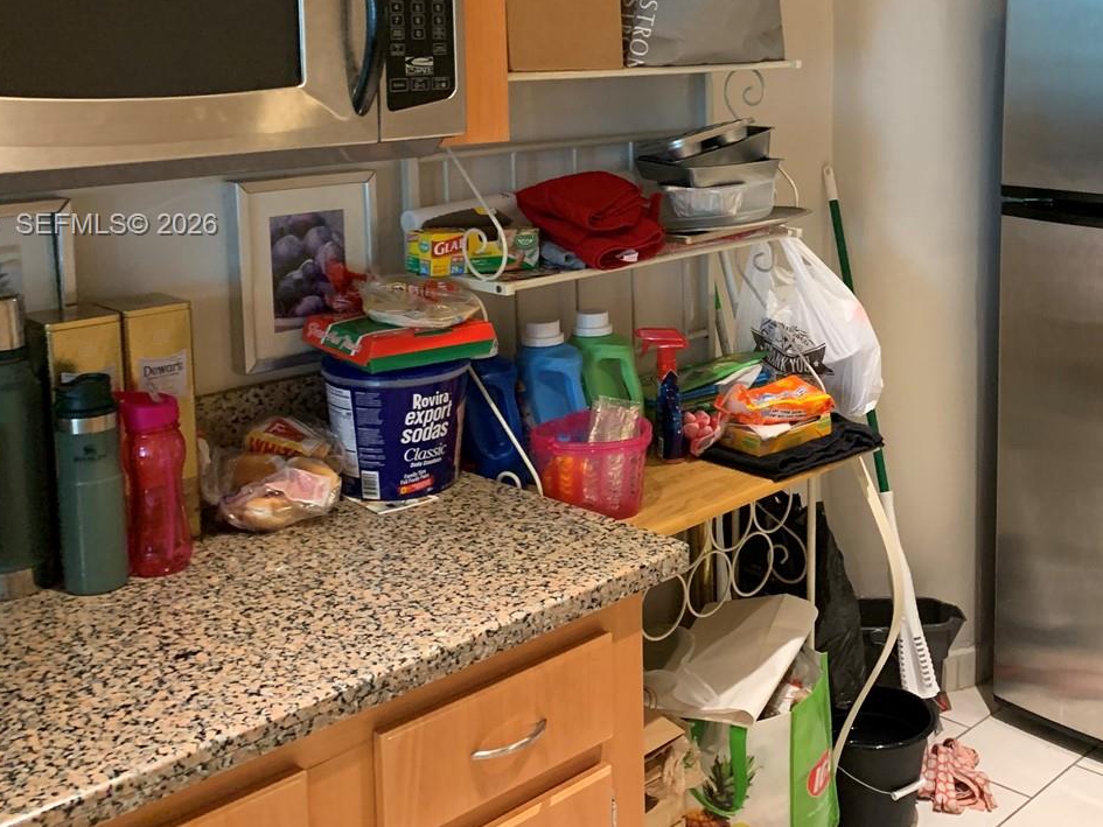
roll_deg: +0.5
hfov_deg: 42.0
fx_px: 1402
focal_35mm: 44
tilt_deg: -7.5
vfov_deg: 32.4
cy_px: 226
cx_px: 788
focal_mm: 4.25
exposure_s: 1/40
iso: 320
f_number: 1.8
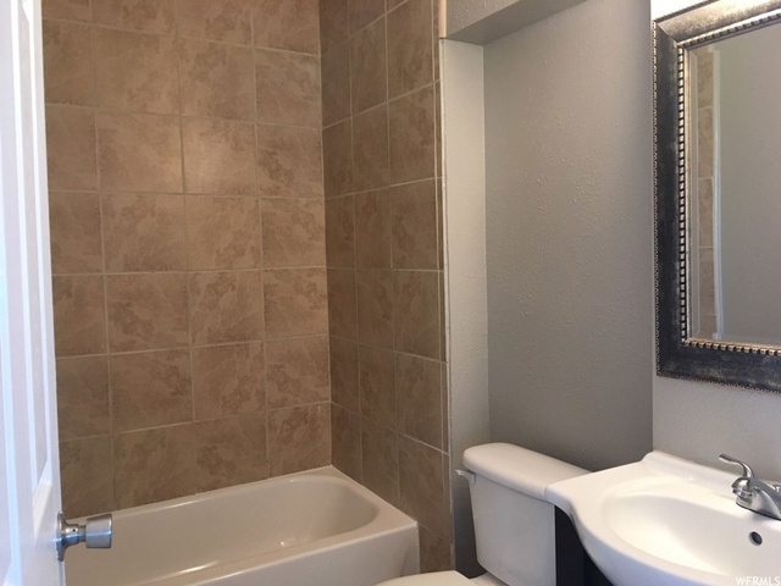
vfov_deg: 48.2
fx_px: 654
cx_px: 390
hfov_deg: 61.7
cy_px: 293
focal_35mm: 29
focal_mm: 4.15
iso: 125
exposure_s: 1/30
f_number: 2.2
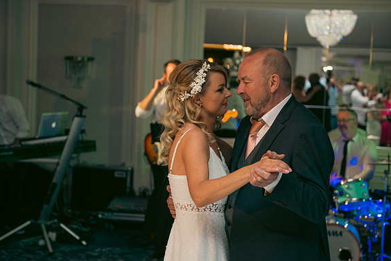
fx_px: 684
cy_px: 131
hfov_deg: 31.9
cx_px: 197
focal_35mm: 63
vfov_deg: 21.6
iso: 640
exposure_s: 1/160
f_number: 3.5
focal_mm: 62
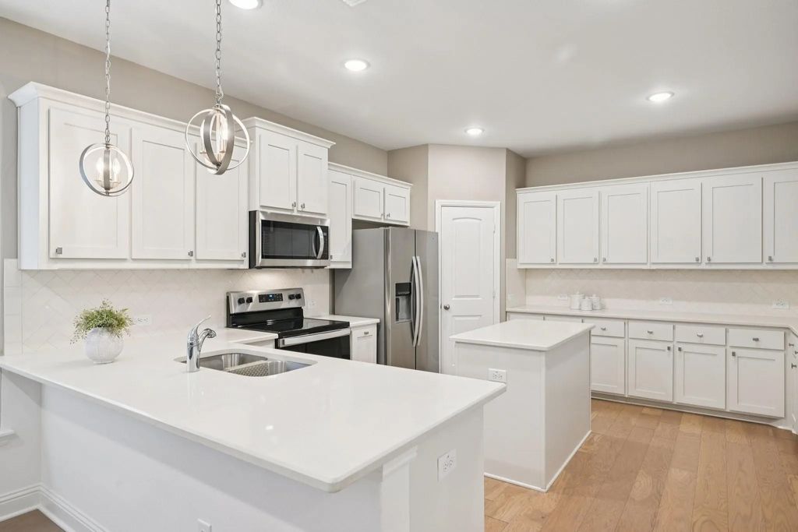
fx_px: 443
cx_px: 399
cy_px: 266
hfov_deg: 84.0
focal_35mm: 20
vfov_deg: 61.9
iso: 400
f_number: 8
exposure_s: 1/20
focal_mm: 20
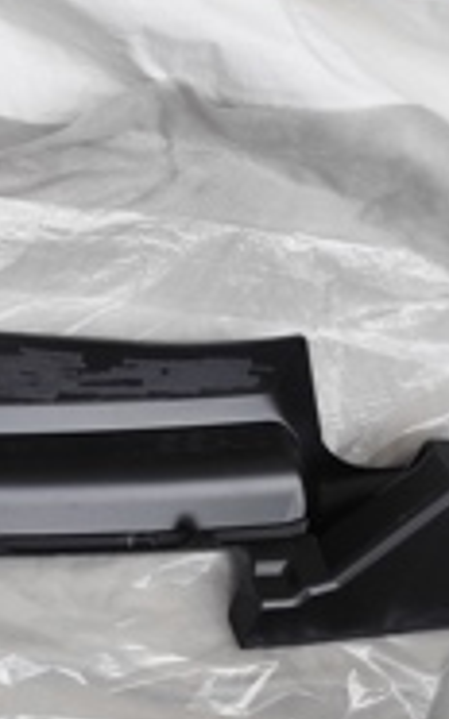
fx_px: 1647
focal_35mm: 84
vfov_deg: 24.5
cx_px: -356
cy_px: 504
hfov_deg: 13.8
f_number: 1.65
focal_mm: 6.19
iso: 50
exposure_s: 1/370
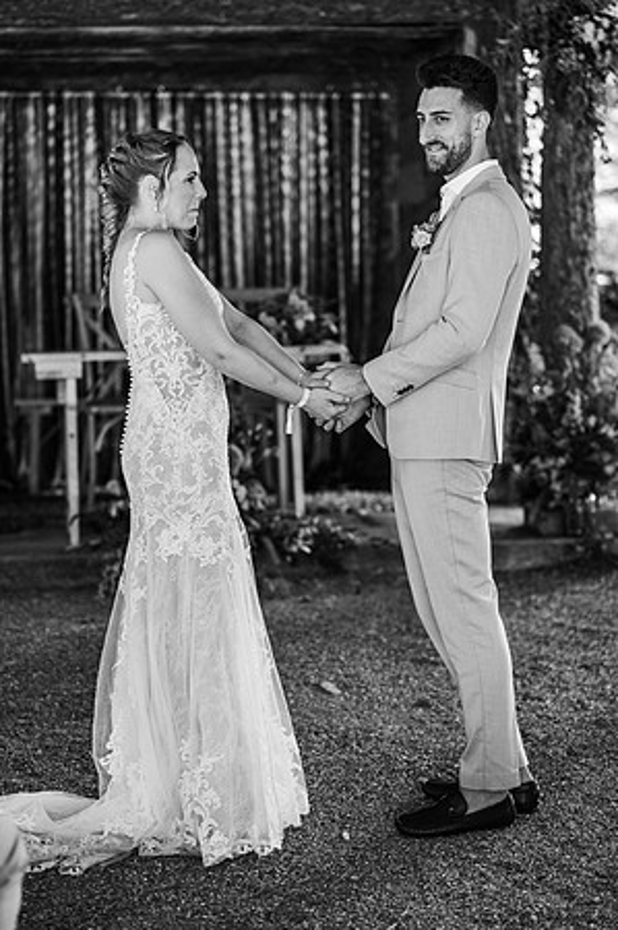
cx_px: 309
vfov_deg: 23.9
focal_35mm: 85
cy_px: 465
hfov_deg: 16.0
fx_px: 2194
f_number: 2.2
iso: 500
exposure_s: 1/200
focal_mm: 85
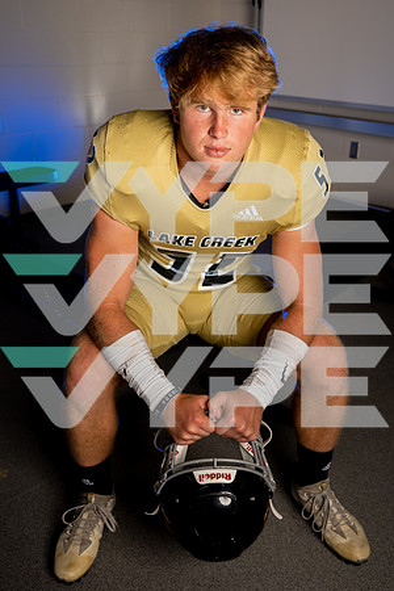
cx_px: 197
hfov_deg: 34.2
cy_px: 296
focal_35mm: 39
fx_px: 640
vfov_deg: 49.6
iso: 160
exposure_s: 1/250
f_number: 6.3
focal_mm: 39
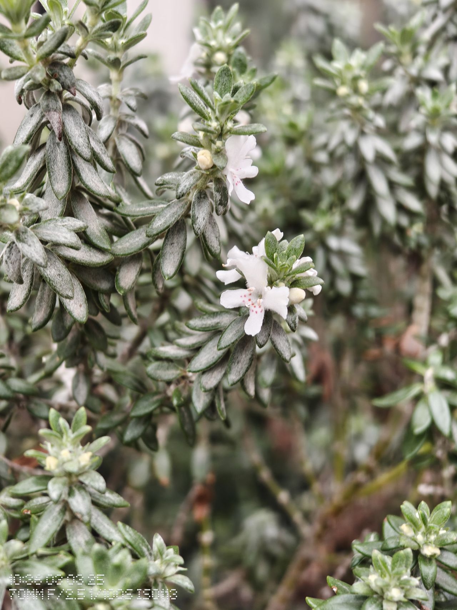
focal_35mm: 70
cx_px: 228
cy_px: 305
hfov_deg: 21.0
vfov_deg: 27.8
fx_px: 1232
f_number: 2.55
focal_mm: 13.3
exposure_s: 1/100
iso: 113
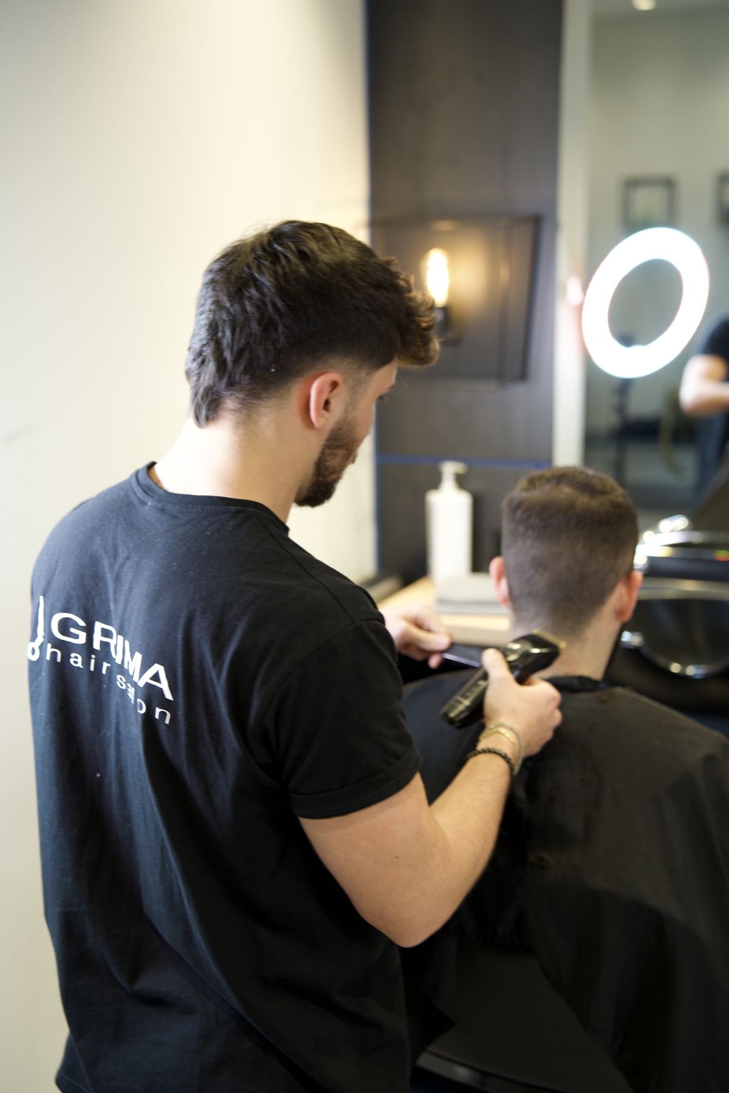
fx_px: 1367
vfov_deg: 43.6
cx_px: 364
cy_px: 546
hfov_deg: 29.9
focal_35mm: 45
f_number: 2.8
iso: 640
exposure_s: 1/125
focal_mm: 45
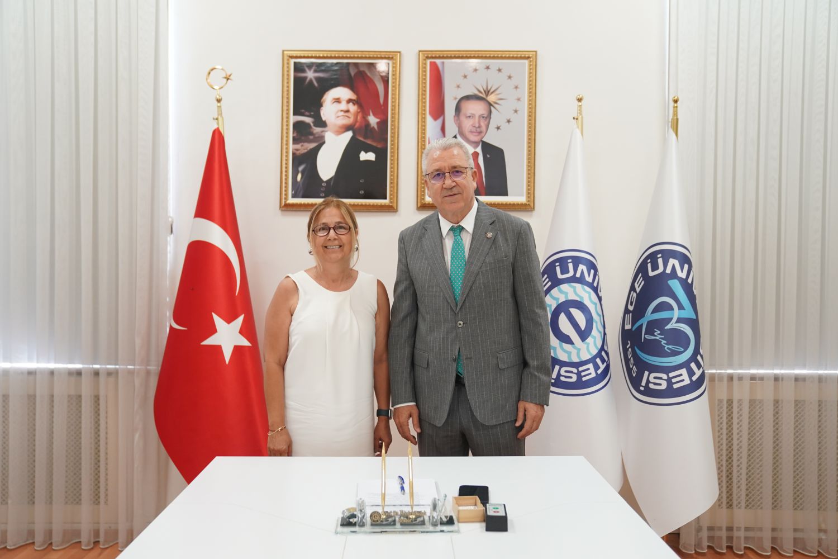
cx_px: 419
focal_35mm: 33
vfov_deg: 40.0
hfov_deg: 57.2
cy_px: 280
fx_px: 768
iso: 1600
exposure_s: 1/125
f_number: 3.2
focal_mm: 33
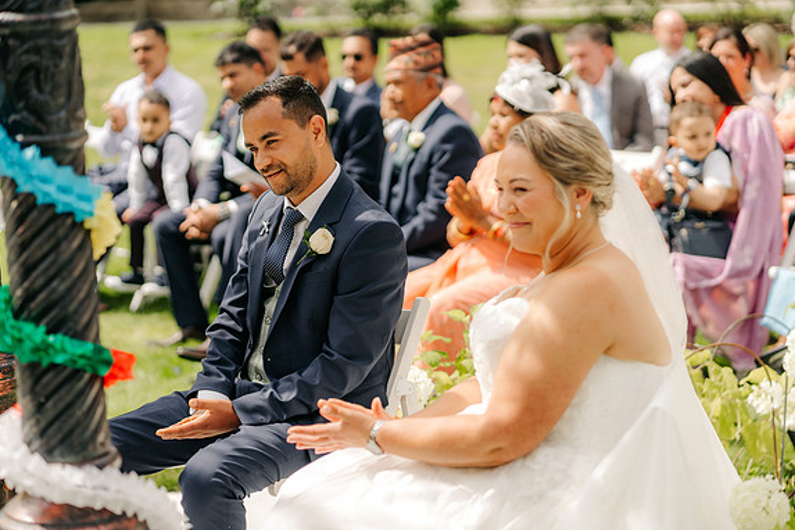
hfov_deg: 23.6
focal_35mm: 86
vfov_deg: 15.9
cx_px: 394
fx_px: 1899
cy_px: 263
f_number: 2.2
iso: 100
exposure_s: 1/3200
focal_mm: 85
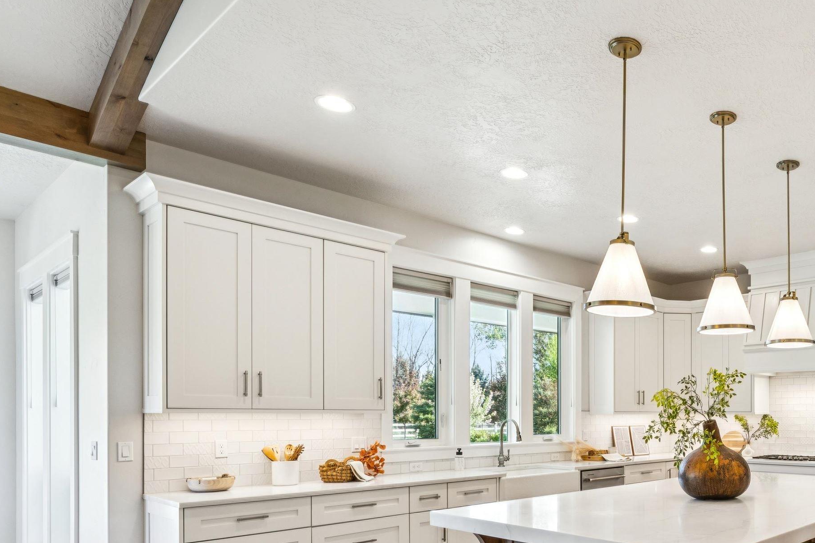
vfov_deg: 44.8
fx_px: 630
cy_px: 418
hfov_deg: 59.3
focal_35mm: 28
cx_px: 678
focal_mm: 16.5
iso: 400
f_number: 13
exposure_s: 1/10
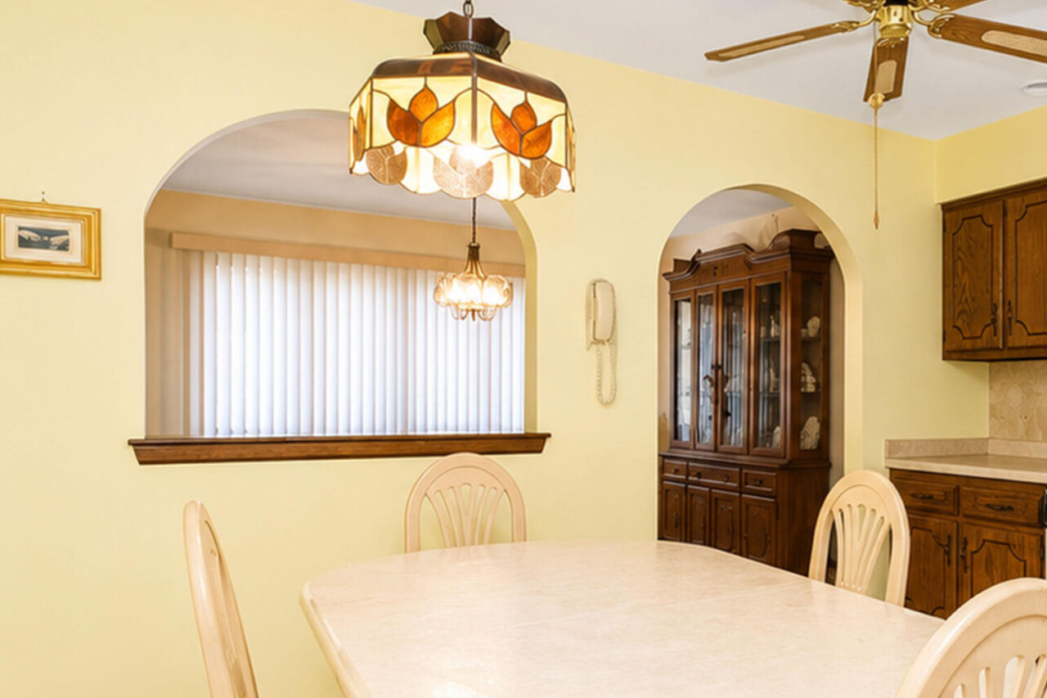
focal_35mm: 30
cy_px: 438
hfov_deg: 57.7
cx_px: 824
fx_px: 872
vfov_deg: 43.2
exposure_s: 1/100
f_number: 7.1
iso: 2000
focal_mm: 10
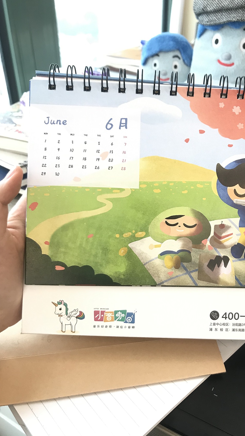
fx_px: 358
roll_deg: -0.9
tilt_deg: -33.1
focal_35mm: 31
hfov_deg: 37.3
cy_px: 217
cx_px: 165
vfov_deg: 62.6
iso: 32
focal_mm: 3.99
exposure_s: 1/25
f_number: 1.8
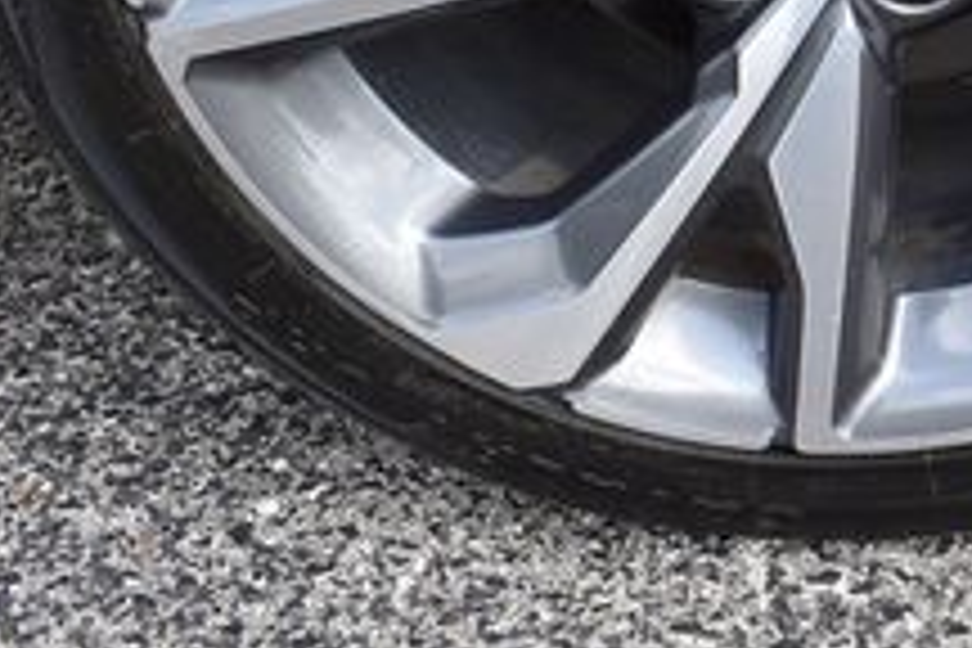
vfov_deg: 15.8
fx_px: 2160
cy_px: -308
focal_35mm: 80
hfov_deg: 24.0
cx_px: 1022
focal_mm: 18
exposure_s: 1/250
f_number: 5.6
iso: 250
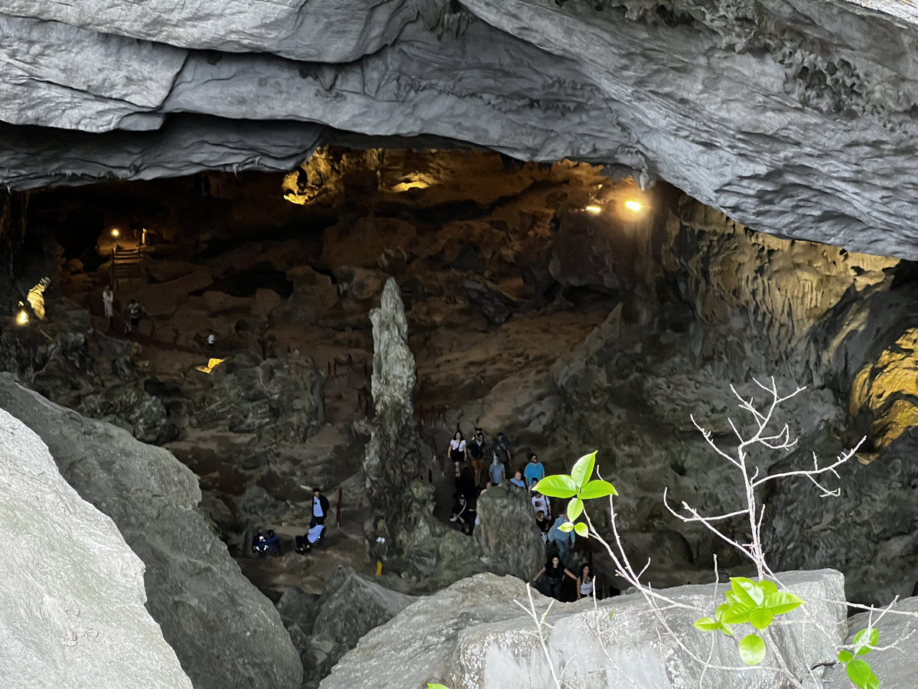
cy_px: 344
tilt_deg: -14.6
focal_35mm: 77
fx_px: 2042
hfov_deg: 25.3
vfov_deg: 19.1
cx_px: 459
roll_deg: +0.9
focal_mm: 9
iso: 1000
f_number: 2.8
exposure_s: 1/30
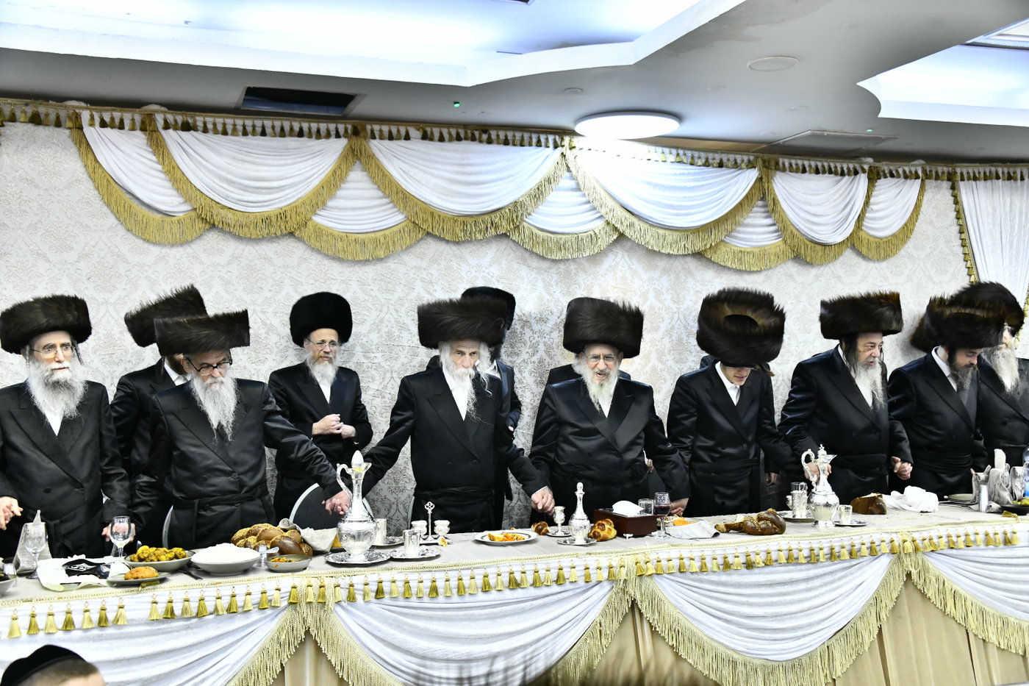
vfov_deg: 33.4
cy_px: 343
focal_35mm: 40
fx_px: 1143
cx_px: 514
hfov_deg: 48.5
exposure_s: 1/250
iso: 2500
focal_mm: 40
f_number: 5.6
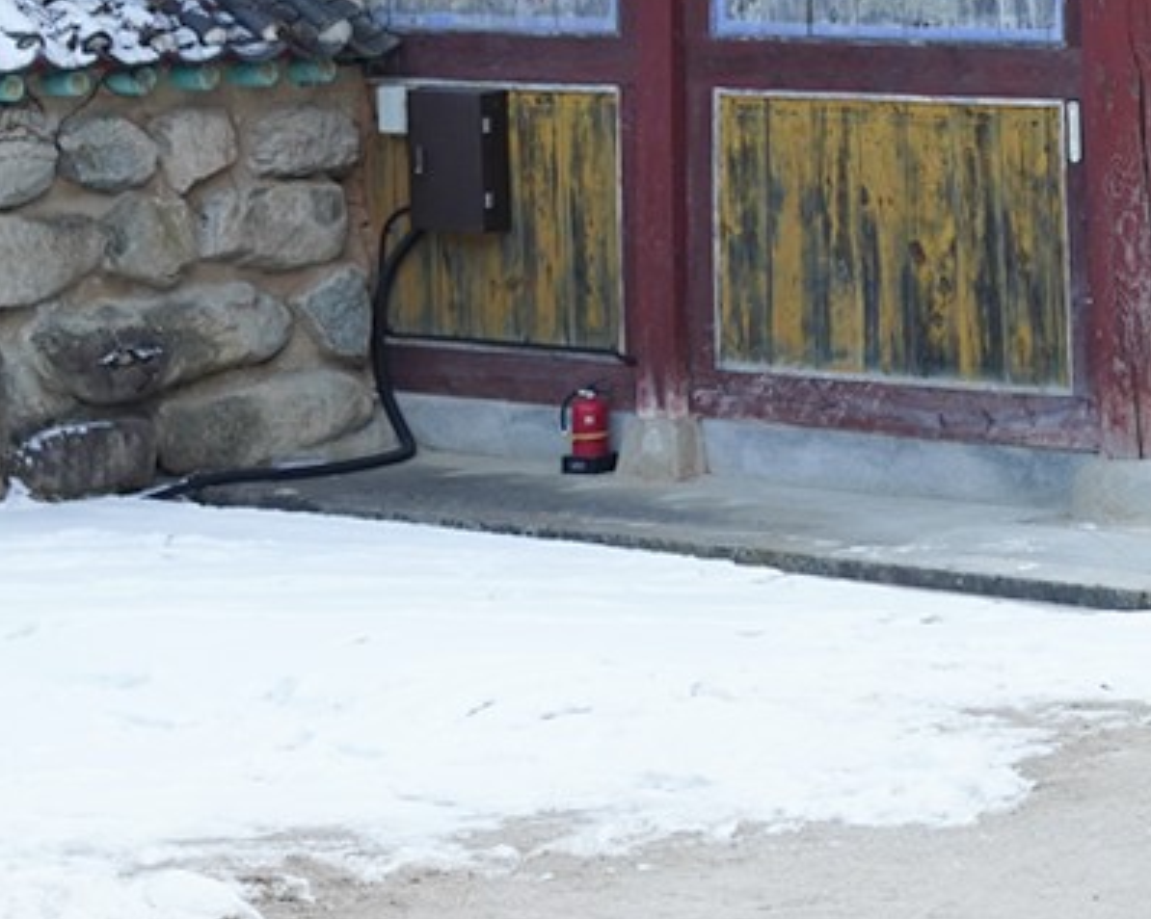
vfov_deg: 8.9
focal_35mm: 170
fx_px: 5788
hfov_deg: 10.9
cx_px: 1822
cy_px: -381
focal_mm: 36
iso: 250
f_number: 5
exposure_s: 1/100
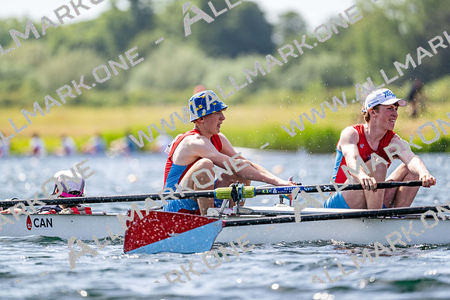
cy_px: 150
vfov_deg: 3.4
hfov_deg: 5.2
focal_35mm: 400
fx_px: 5001
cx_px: 225
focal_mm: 400
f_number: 4.5
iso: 320
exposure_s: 1/2500
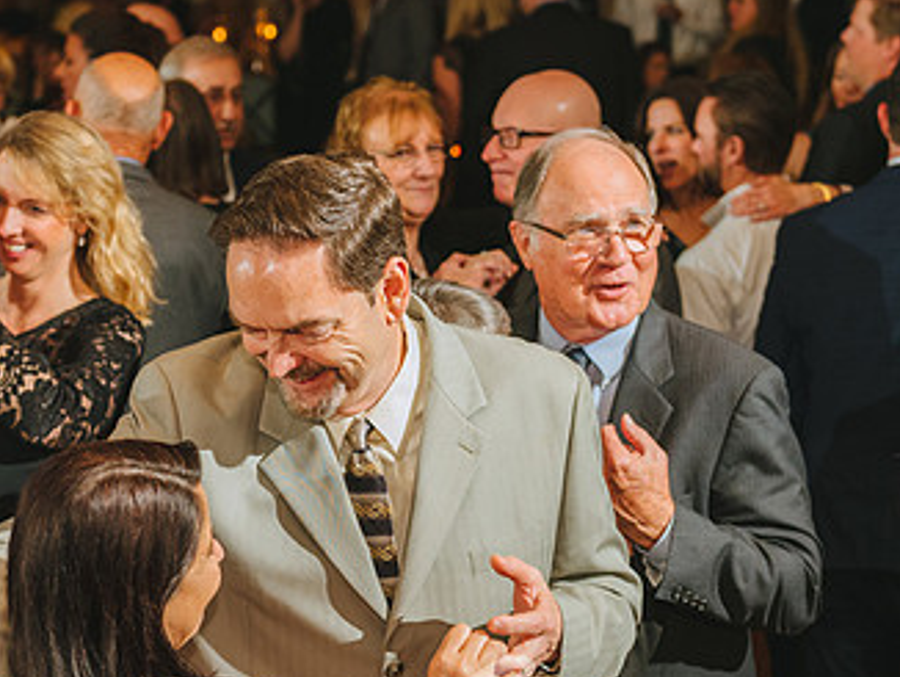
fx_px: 2446
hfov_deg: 20.8
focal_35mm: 94
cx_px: 375
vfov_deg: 15.7
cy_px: 499
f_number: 3.5
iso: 1250
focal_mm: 55
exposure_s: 1/160
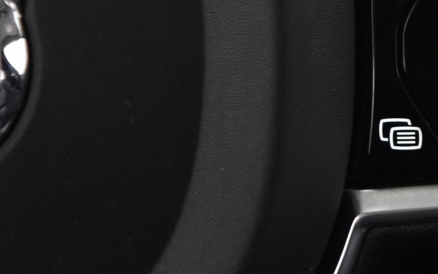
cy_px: 41
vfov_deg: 4.3
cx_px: 456
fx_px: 3678
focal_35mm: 308
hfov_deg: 6.8
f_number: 4
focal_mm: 120
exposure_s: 1/15
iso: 2000
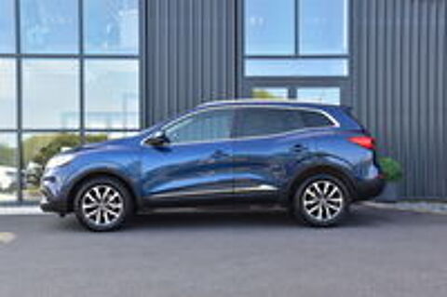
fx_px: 502
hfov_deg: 48.0
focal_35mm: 40
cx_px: 224
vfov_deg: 32.9
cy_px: 148
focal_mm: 27
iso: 400
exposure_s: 1/100
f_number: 9
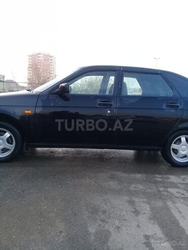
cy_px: 125
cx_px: 94
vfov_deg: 58.4
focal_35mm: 31
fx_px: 224
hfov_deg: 45.4
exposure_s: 1/100
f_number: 2.2
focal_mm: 3.3
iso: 80
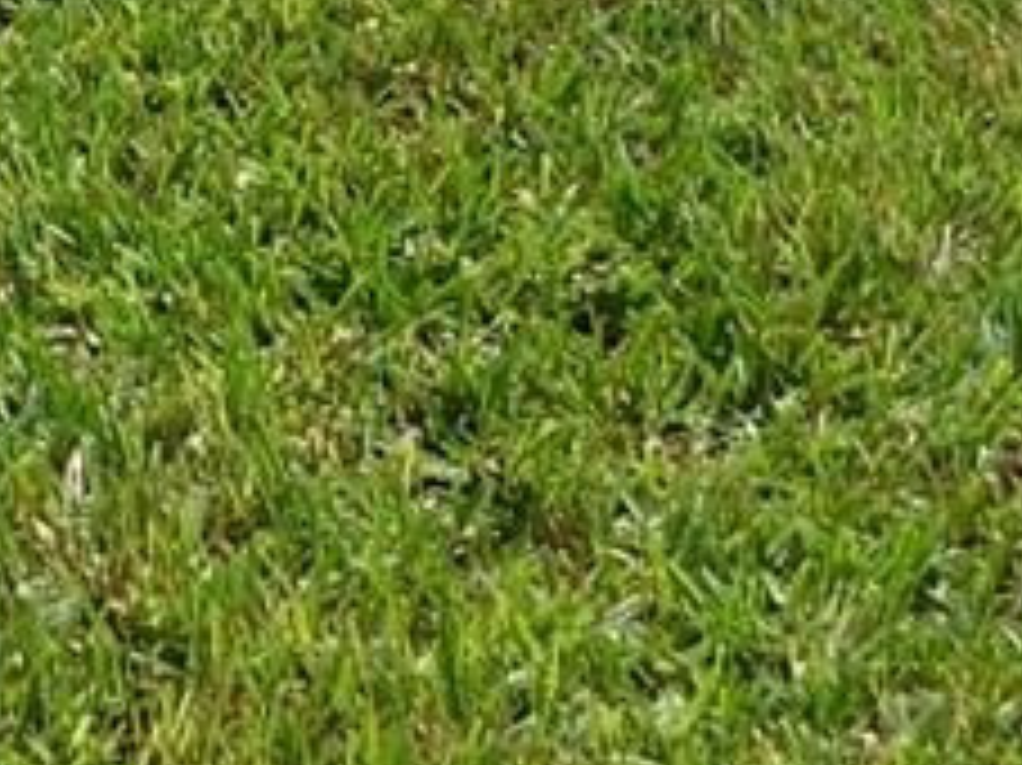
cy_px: -1359
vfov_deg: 8.1
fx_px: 4780
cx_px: -491
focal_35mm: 162
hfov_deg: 11.7
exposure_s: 1/400
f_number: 6
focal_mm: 4
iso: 125
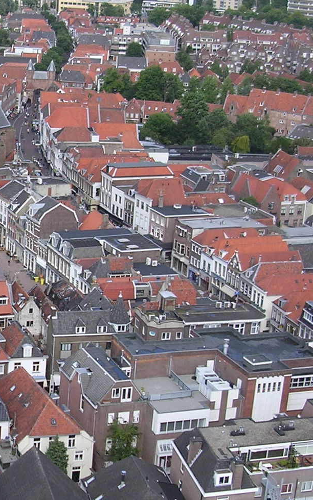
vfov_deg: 26.1
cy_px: 275
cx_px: -80
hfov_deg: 15.8
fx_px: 1078
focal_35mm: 79
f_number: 2.8
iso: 100
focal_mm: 5.8
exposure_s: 1/513
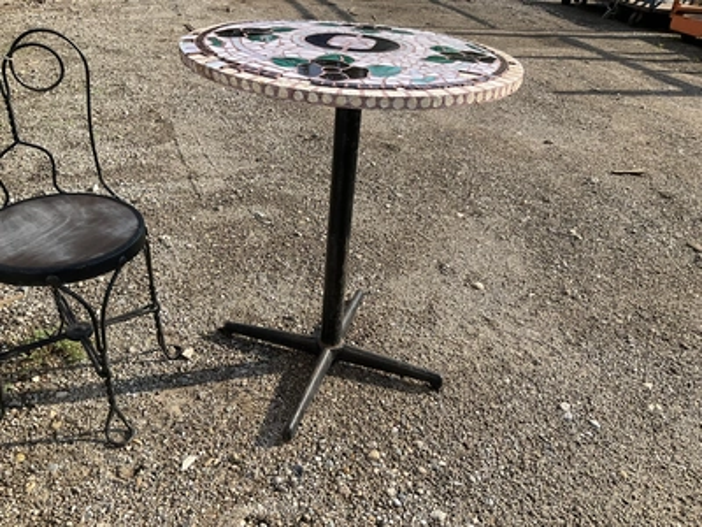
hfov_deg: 61.7
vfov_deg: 48.2
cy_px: 264
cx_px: 351
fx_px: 588
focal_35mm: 29
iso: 25
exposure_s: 1/1144
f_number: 1.8
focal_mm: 3
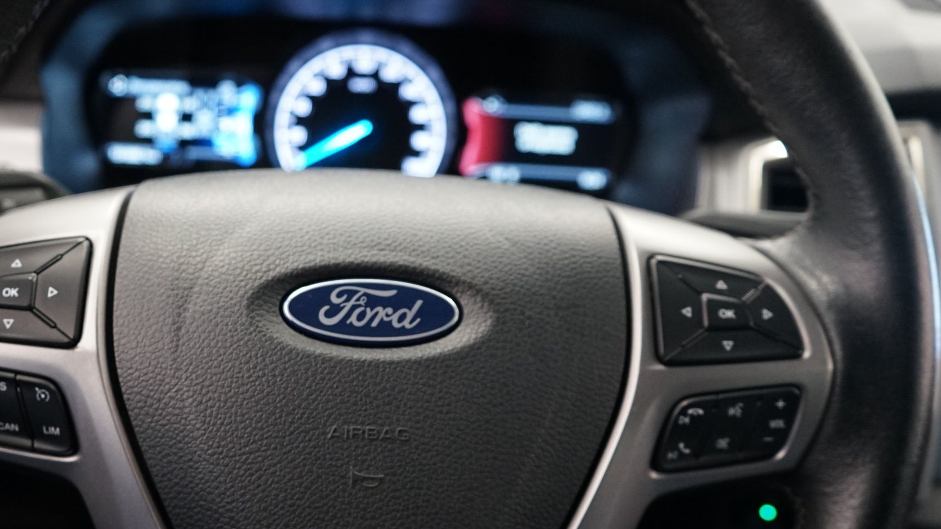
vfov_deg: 27.1
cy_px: 305
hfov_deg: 45.9
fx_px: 1098
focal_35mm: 44
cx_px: 343
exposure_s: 1/60
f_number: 3.5
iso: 2000
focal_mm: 28
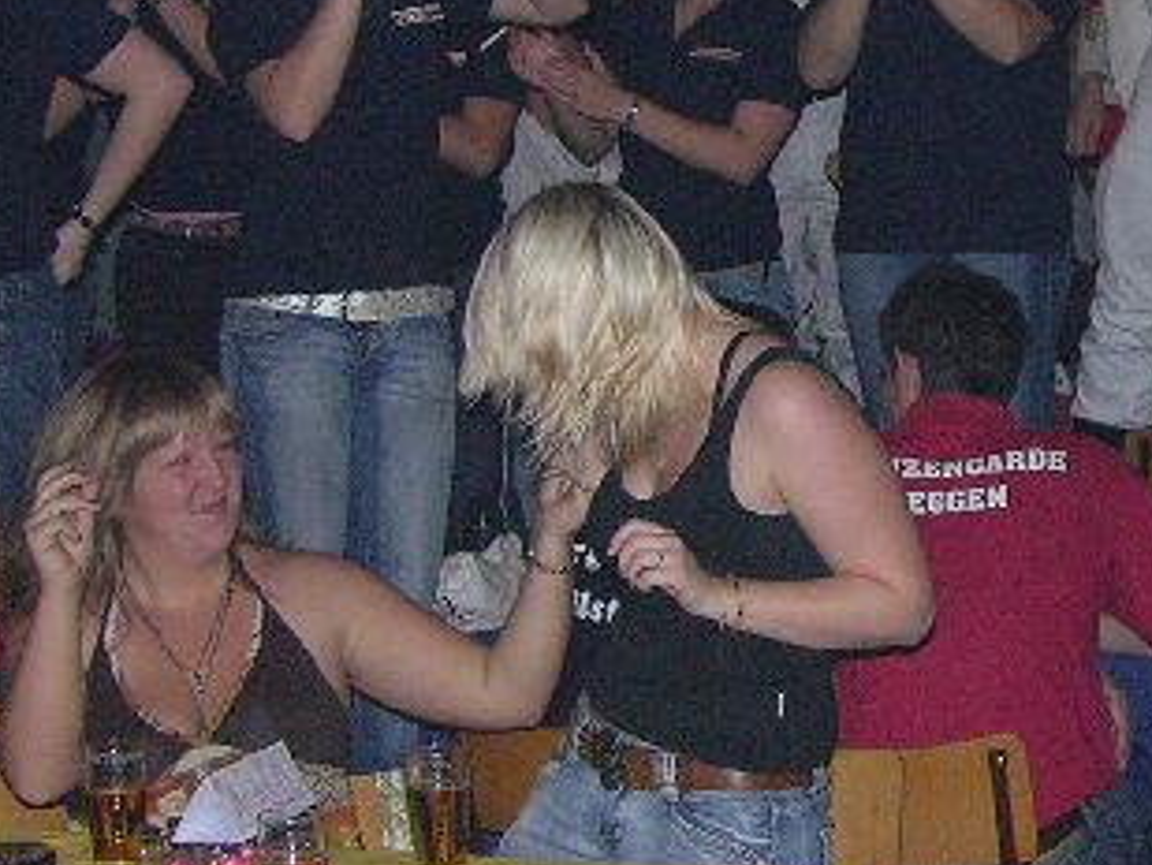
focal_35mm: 116
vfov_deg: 12.7
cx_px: 1055
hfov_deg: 16.7
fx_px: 3862
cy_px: 194
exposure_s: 1/60.1
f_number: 2.8
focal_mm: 8.9
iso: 200
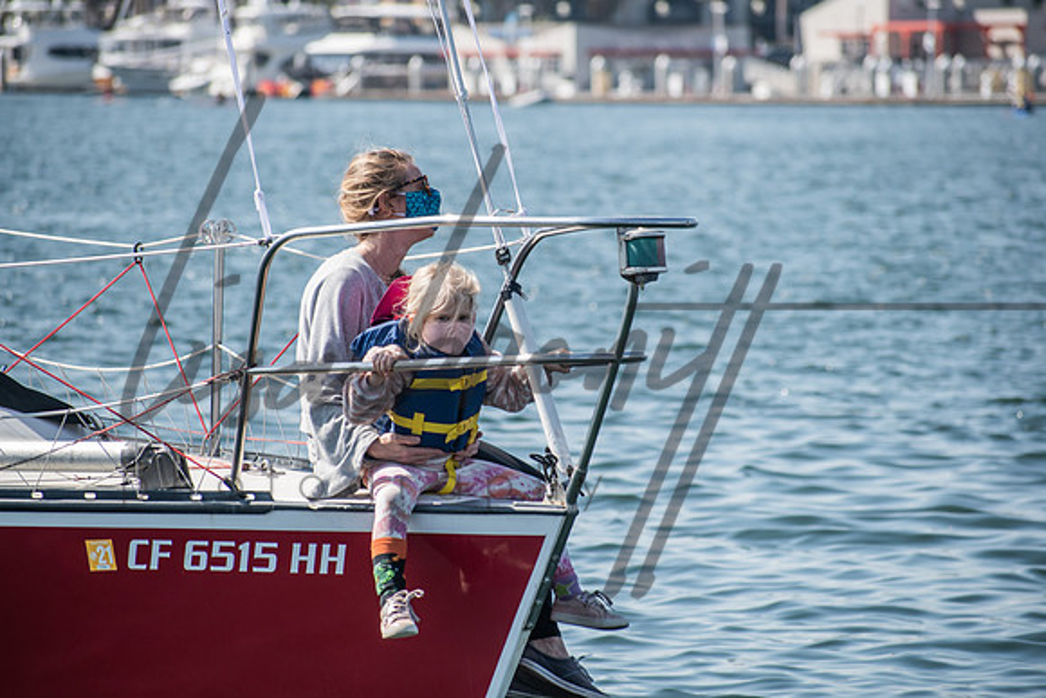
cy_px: 349
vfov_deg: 5.1
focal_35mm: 269
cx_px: 531
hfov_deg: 7.6
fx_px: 7831
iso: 100
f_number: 5.6
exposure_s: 1/400
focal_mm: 175
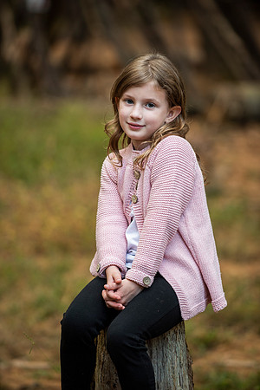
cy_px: 195
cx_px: 130
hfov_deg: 6.9
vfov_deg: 10.3
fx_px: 2166
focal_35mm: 200
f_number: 3.5
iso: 250
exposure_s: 1/160
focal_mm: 200
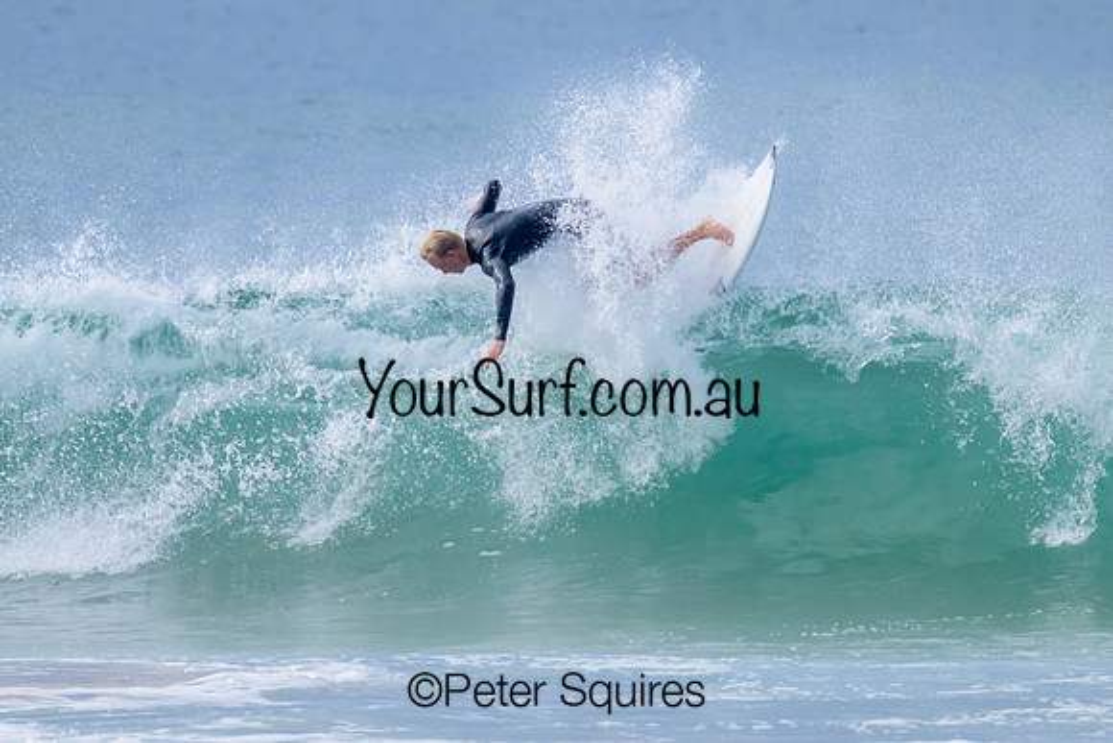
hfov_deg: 1.9
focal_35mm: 1098
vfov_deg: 1.3
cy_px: 285
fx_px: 33945
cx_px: 569
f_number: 11
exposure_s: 1/2000
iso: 1100
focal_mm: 800
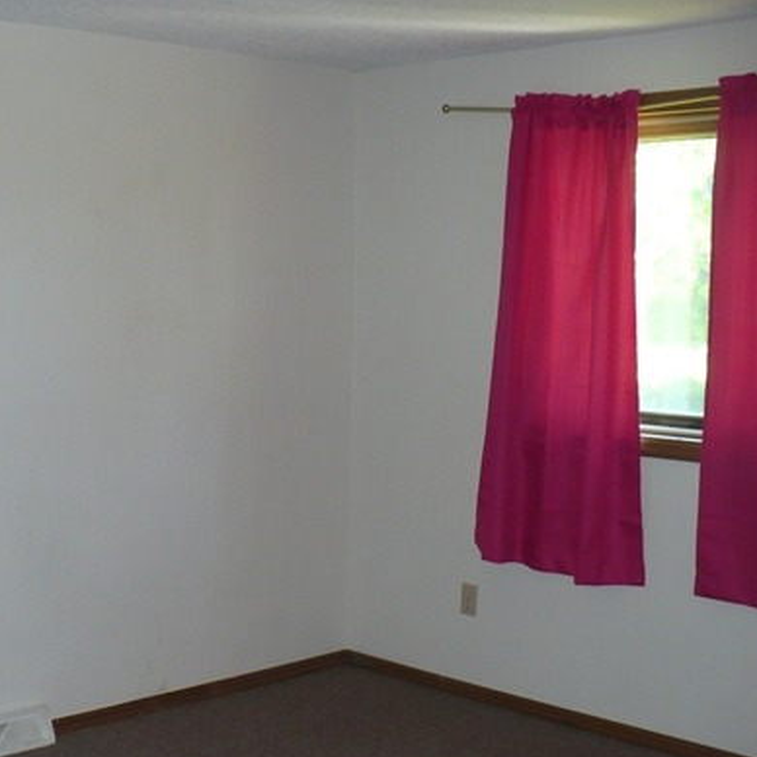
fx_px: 1336
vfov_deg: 31.6
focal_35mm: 54
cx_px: 185
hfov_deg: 31.1
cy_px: 435
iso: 200
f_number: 2.8
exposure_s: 1/30
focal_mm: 6.1
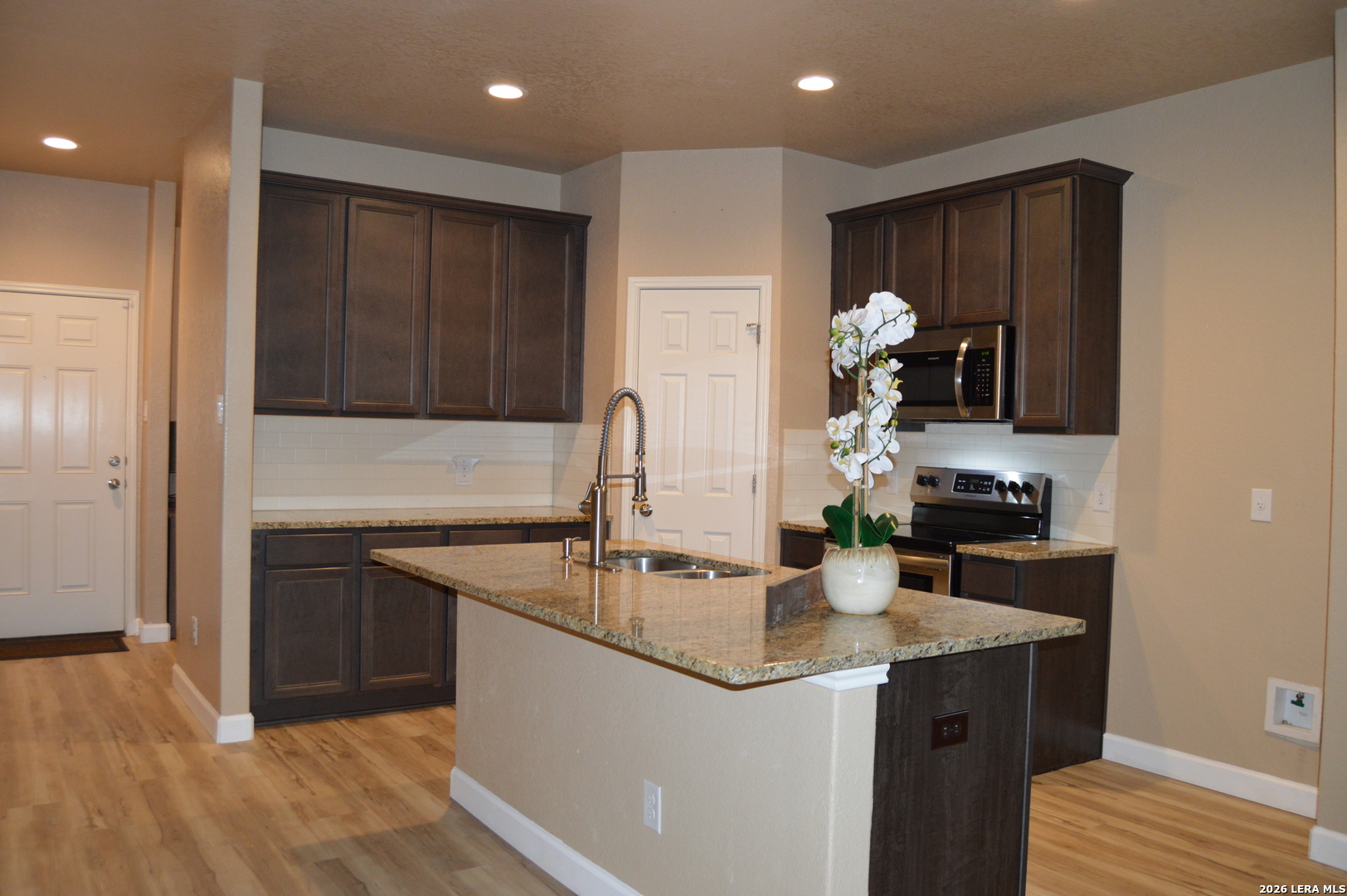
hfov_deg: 67.4
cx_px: 674
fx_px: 1009
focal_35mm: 27
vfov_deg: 47.9
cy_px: 448
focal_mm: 18
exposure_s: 1/60
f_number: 3.5
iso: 1000
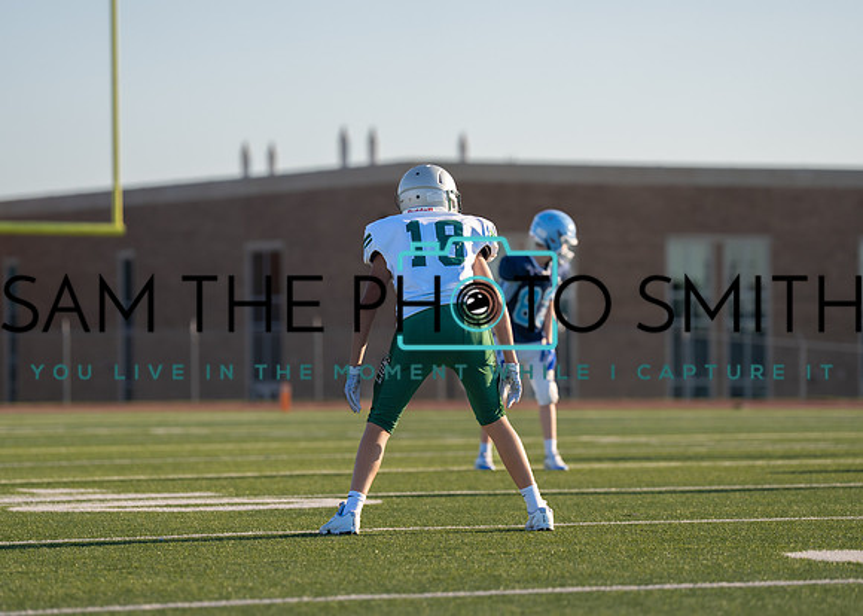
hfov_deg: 11.2
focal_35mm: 179
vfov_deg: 8.0
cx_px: 426
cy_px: 308
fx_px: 4398
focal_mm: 140
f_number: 2.8
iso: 320
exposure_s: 1/3200
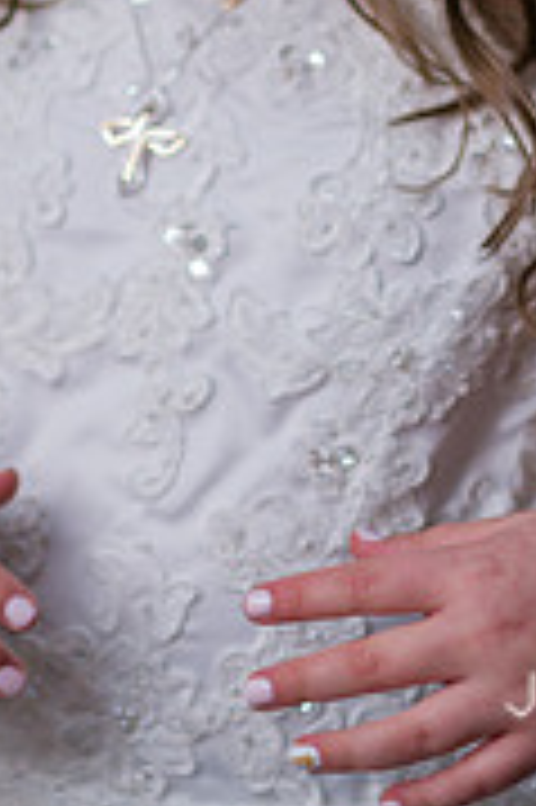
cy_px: -198
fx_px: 4788
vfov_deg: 9.5
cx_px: 257
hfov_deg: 6.4
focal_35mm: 214
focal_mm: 85
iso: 250
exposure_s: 1/125
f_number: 2
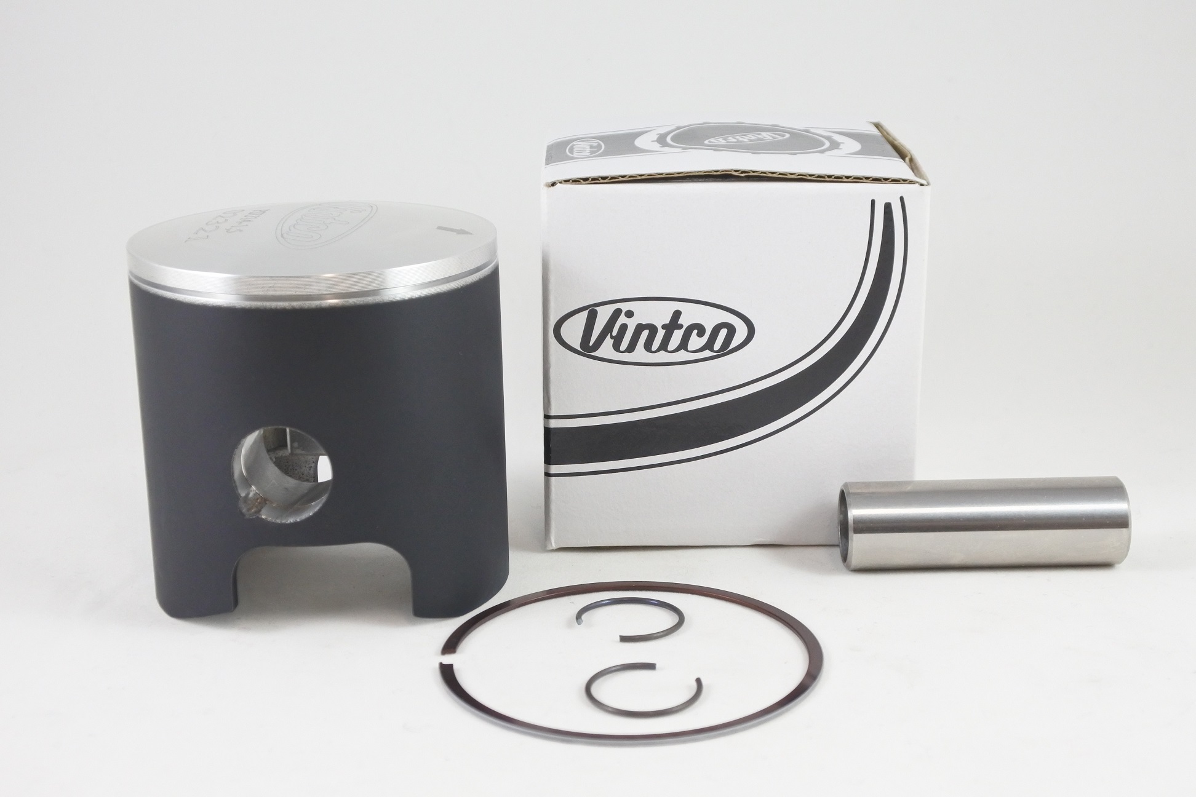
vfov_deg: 29.9
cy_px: 398
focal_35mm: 45
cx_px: 598
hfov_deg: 43.6
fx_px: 1495
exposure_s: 1/125
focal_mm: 16.8
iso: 640
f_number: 4.5
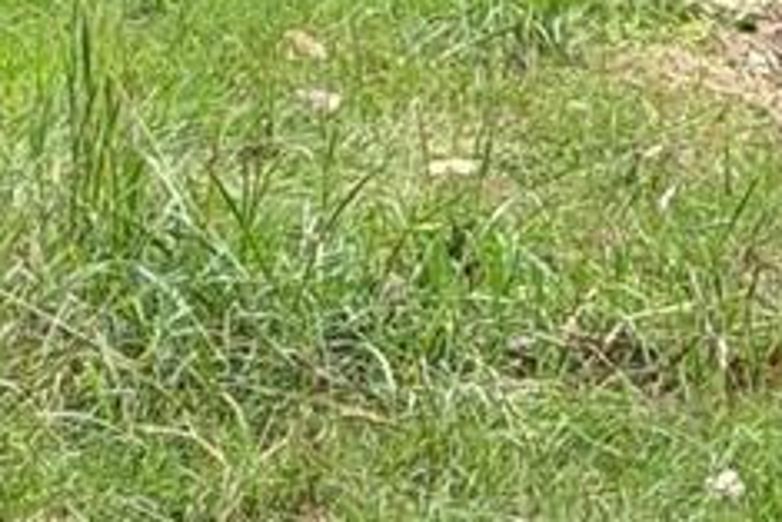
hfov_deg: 6.1
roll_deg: -0.2
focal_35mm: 326
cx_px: -805
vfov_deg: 4.1
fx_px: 7086
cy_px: -781
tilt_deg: -1.5
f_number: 1.78
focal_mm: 6.76
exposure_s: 1/574
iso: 80
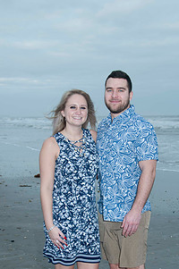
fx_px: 486
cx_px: 98
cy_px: 190
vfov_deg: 30.6
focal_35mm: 65
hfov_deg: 20.9
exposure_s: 1/125
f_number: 5.6
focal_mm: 29
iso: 100
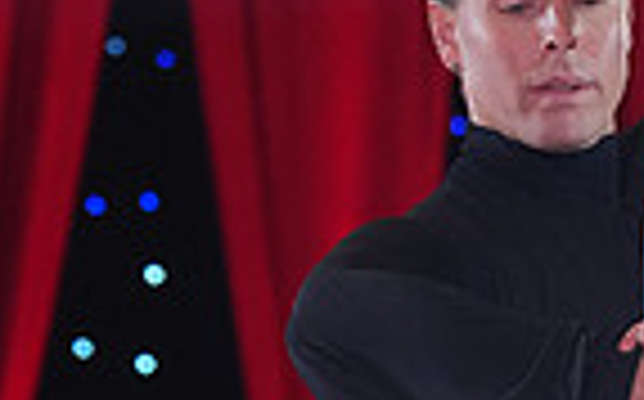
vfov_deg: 2.9
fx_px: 7976
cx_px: 637
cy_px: 782
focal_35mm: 455
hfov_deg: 4.6
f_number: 4.5
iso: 3200
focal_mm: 110
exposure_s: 1/250
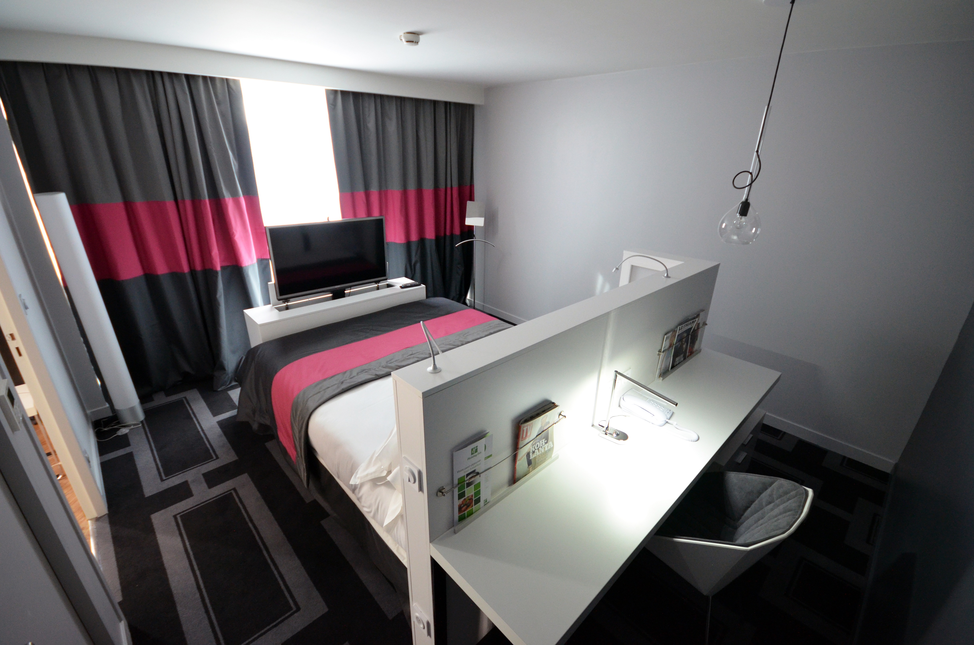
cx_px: 487
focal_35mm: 15
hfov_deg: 100.5
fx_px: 405
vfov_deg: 77.1
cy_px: 322
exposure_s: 1/30
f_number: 4
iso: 1400
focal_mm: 10
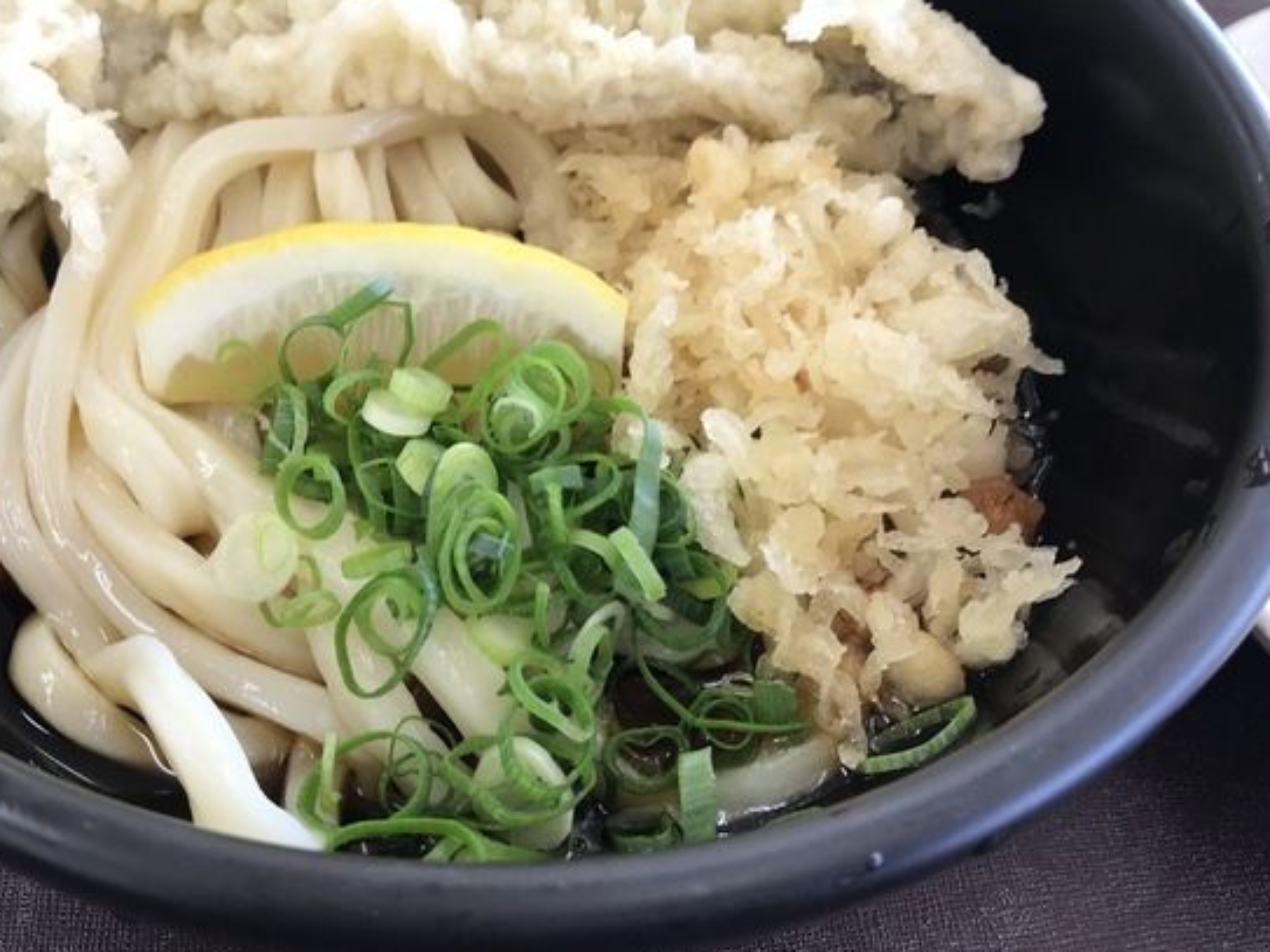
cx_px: 434
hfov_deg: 44.2
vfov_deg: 34.1
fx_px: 1541
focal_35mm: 42
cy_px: 350
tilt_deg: -48.0
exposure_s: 1/60
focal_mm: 3.99
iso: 32
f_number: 1.8
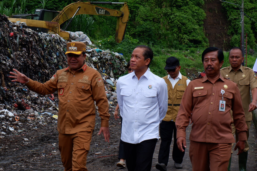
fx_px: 485
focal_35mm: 68
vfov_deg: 20.0
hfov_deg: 29.7
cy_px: 86
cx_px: 128
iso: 200
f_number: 8
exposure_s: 1/240
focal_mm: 45
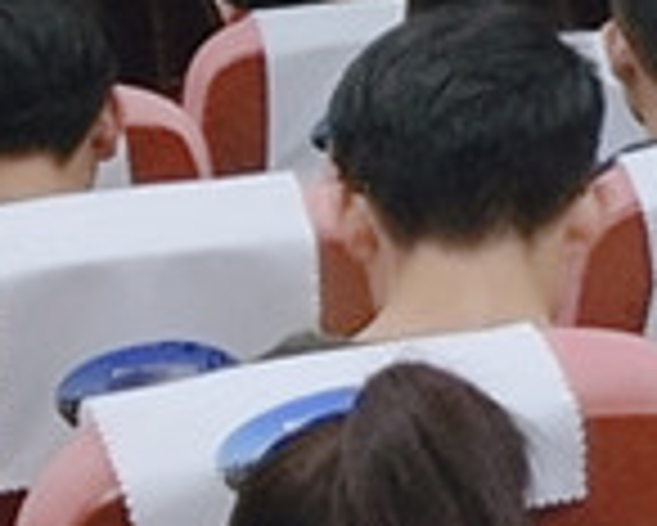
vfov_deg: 7.0
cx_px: 1449
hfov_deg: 8.2
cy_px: -193
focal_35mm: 220
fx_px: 4281
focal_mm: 3.95
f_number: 1.8
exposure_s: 1/50
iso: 187
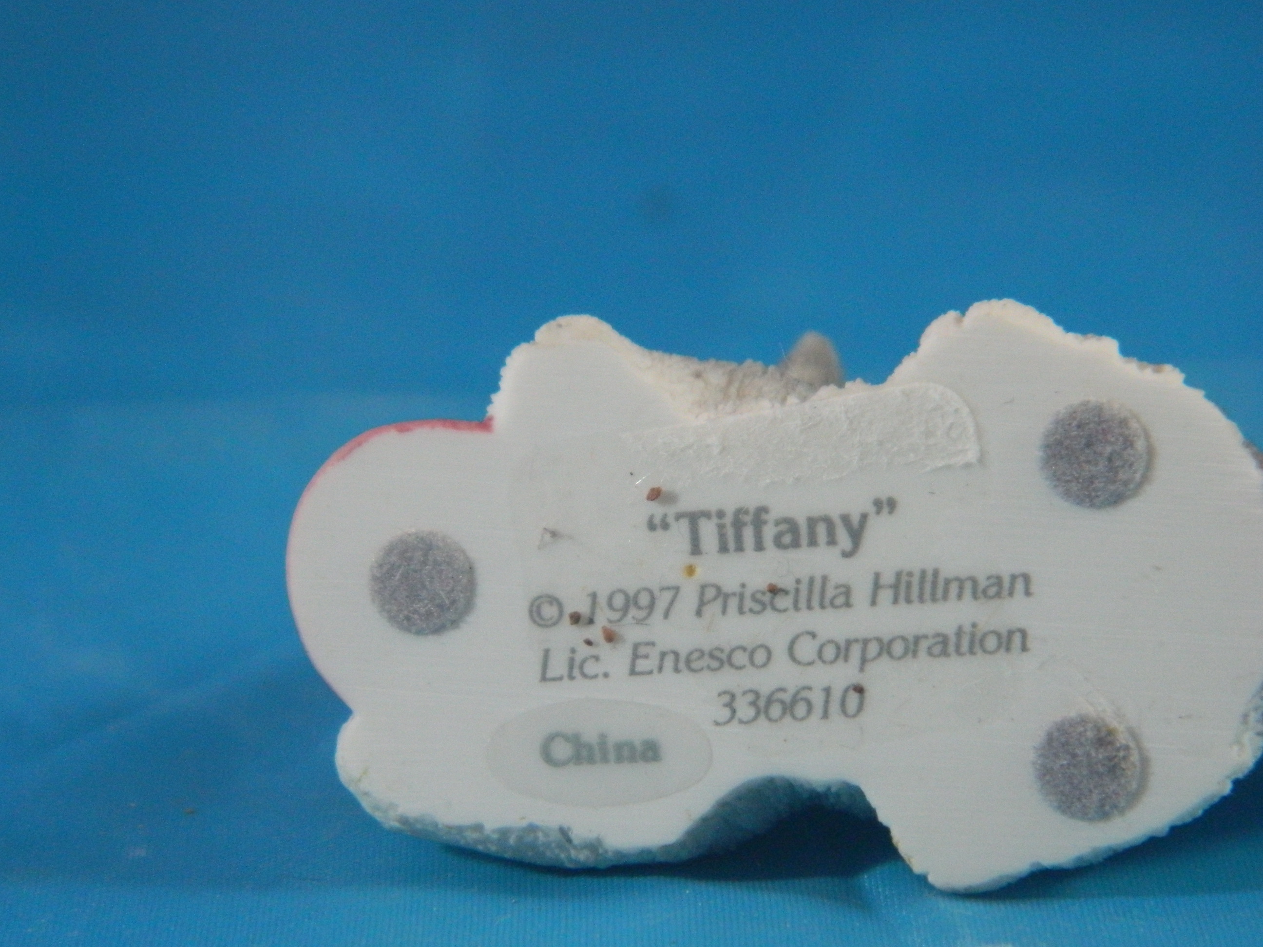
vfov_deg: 8.4
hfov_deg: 11.2
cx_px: 632
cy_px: 474
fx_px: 6458
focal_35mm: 177
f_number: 5.1
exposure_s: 1/40
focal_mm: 31.8
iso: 400
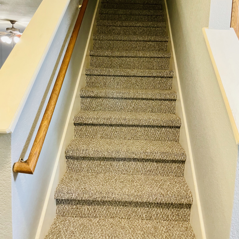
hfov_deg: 52.5
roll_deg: -2.4
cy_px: 95
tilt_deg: -4.3
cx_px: 121
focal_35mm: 31
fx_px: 242
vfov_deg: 52.1
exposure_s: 1/60
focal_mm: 4.2
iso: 500
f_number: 1.6
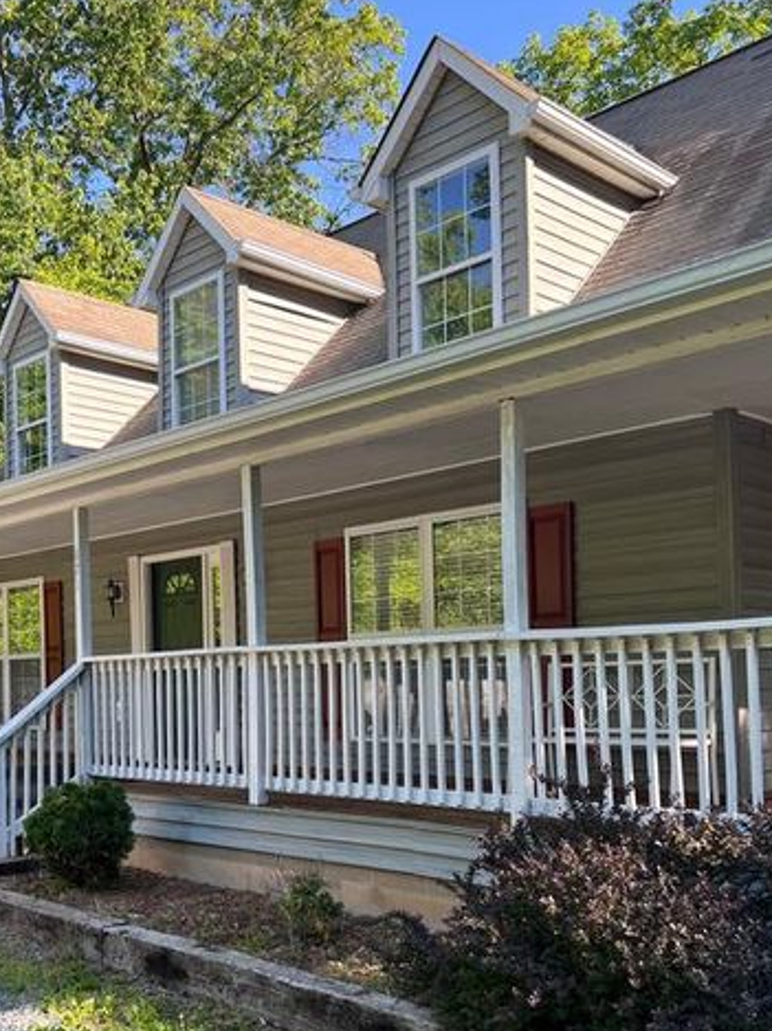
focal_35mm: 37
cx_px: 330
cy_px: 652
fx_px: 1102
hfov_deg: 38.5
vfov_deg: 49.6
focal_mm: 5.7
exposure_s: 1/516
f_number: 1.5
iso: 50
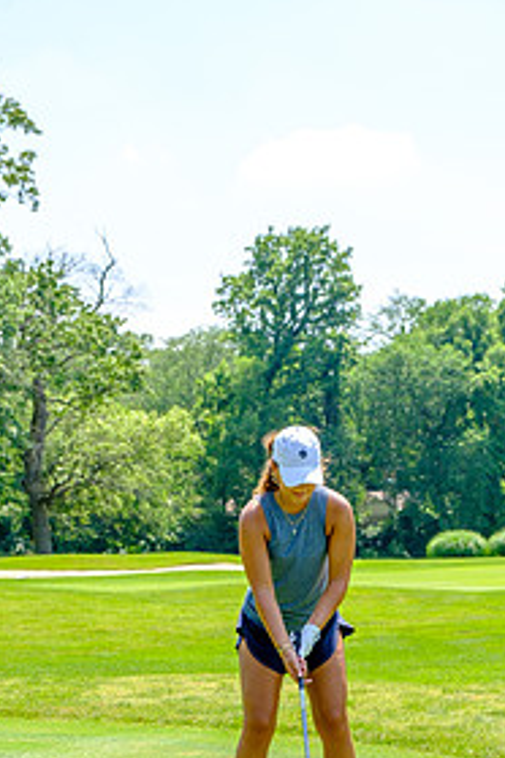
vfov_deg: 23.1
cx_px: 329
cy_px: 603
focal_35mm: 87
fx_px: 1830
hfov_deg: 15.7
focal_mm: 35.8
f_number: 5
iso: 200
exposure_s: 1/320
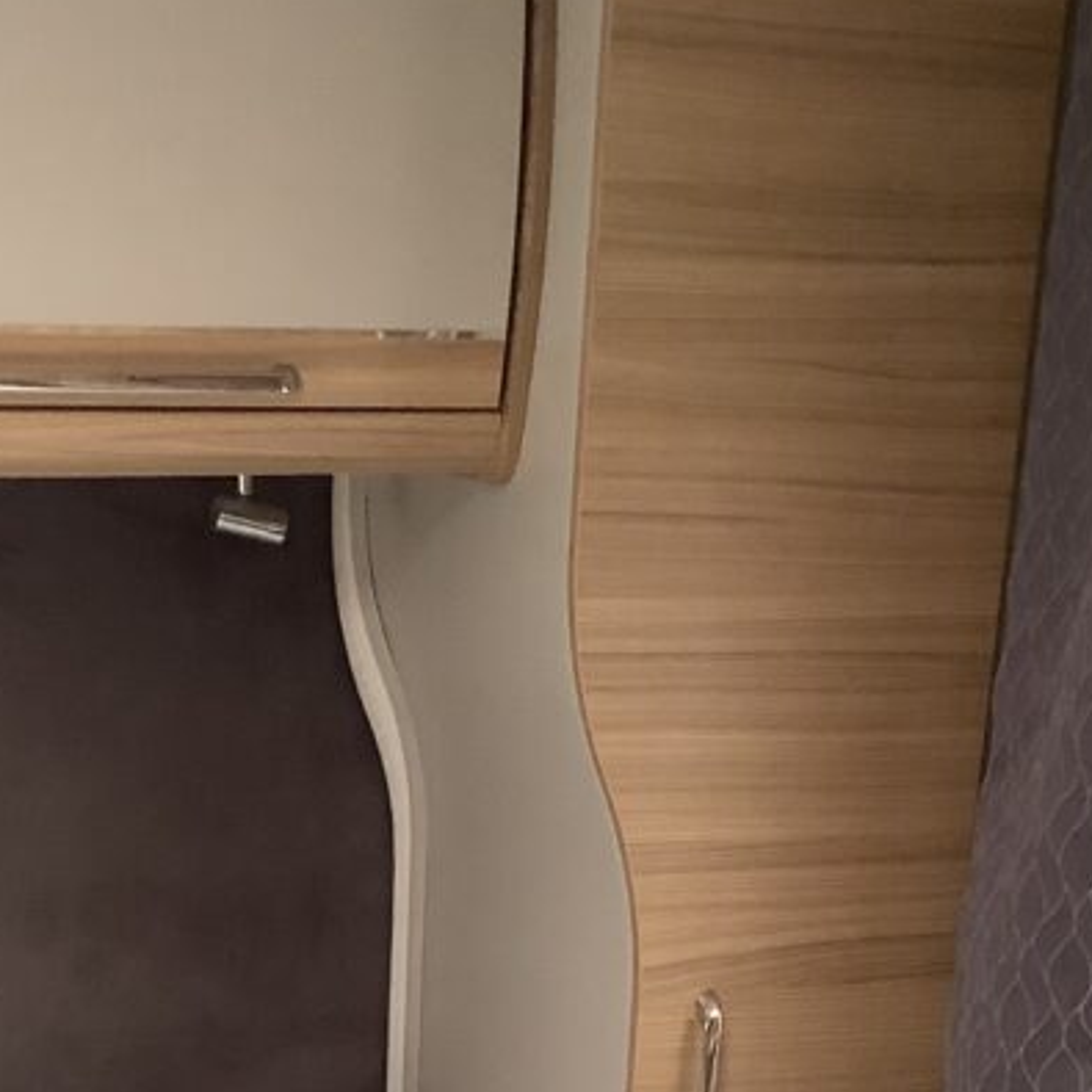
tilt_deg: -19.7
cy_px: 1114
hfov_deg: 24.0
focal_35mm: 71
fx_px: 2534
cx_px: 246
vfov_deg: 23.2
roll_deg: -1.4
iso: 160
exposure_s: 1/60
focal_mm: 3.3
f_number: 2.4
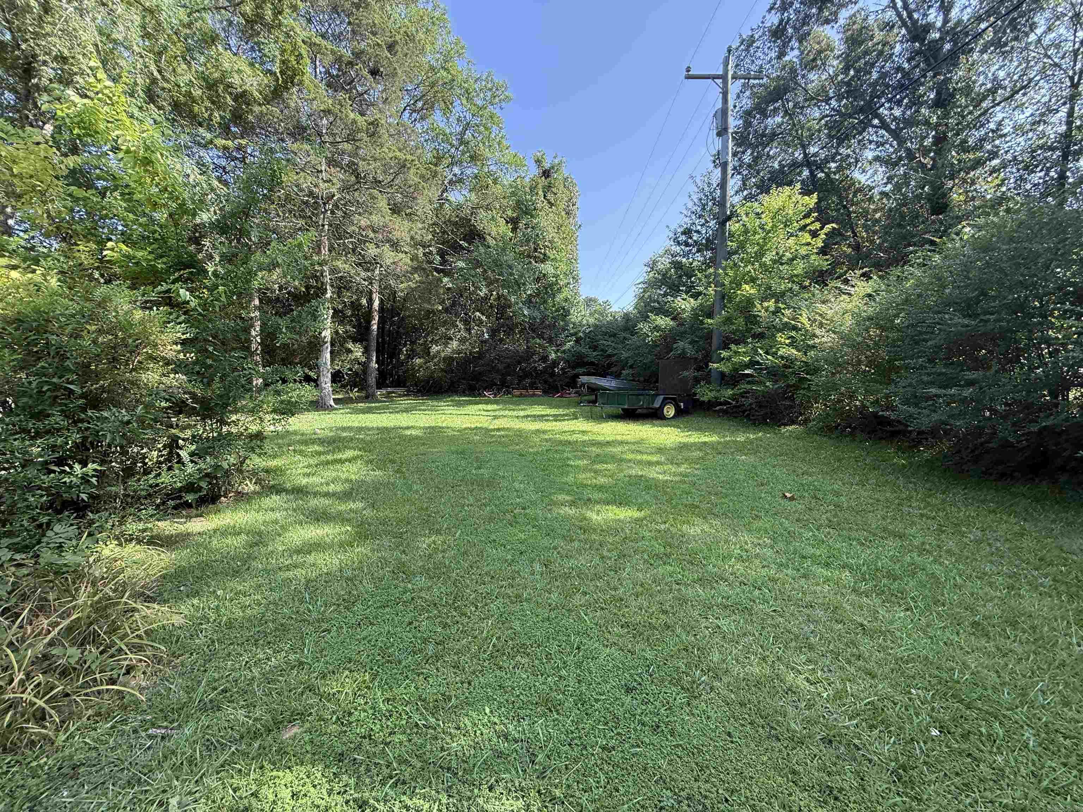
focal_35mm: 14
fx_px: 438
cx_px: 542
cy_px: 406
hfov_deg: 102.1
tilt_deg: -1.2
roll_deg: -0.5
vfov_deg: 85.7
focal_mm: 2.22
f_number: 2.2
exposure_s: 1/252
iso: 64
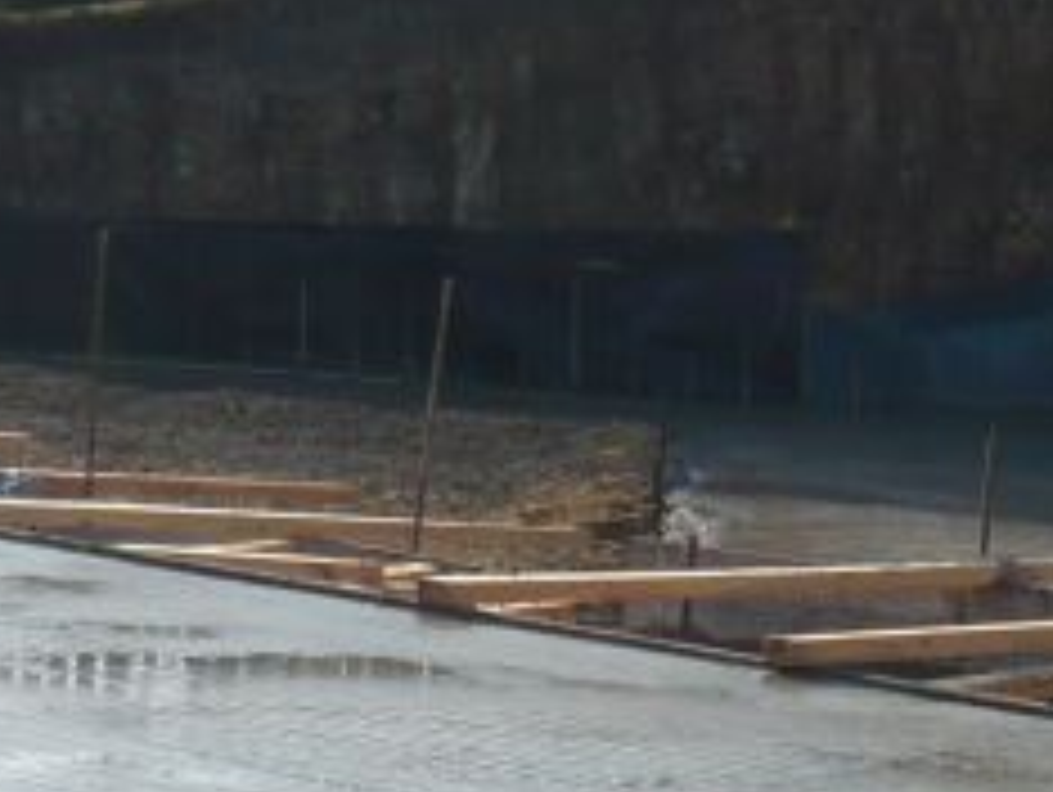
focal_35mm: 153
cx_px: 1296
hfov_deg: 12.6
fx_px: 4659
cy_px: 639
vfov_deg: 9.7
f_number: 8
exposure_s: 1/200
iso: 100
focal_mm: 5.8
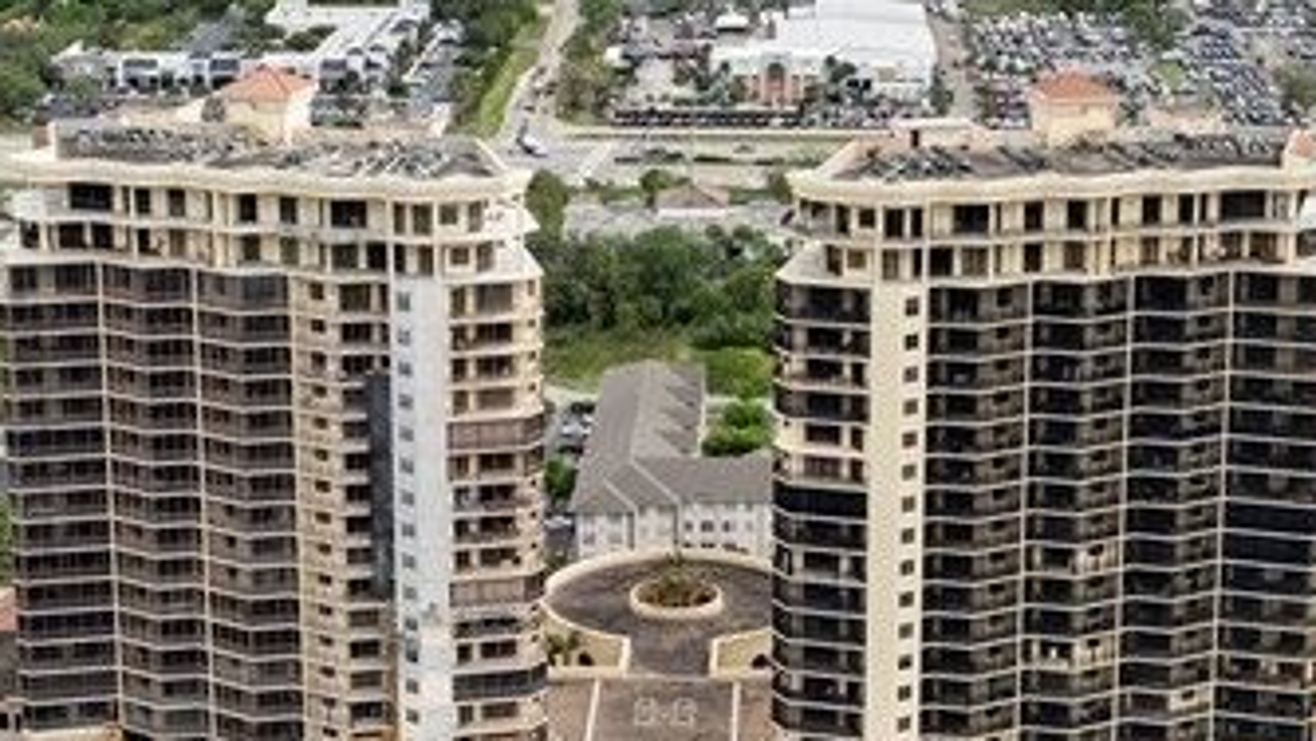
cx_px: 666
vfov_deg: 15.1
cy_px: 311
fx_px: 2792
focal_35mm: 80
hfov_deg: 26.5
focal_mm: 12.29
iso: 160
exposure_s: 1/800
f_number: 2.8
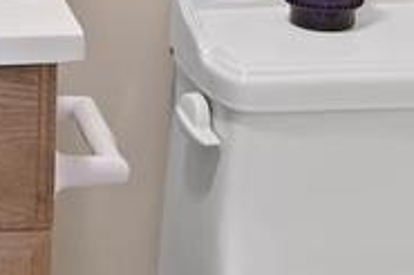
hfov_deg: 17.7
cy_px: -103
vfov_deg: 12.1
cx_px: -105
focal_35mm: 109
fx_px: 1252
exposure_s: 1/2
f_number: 5
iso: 200
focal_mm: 14
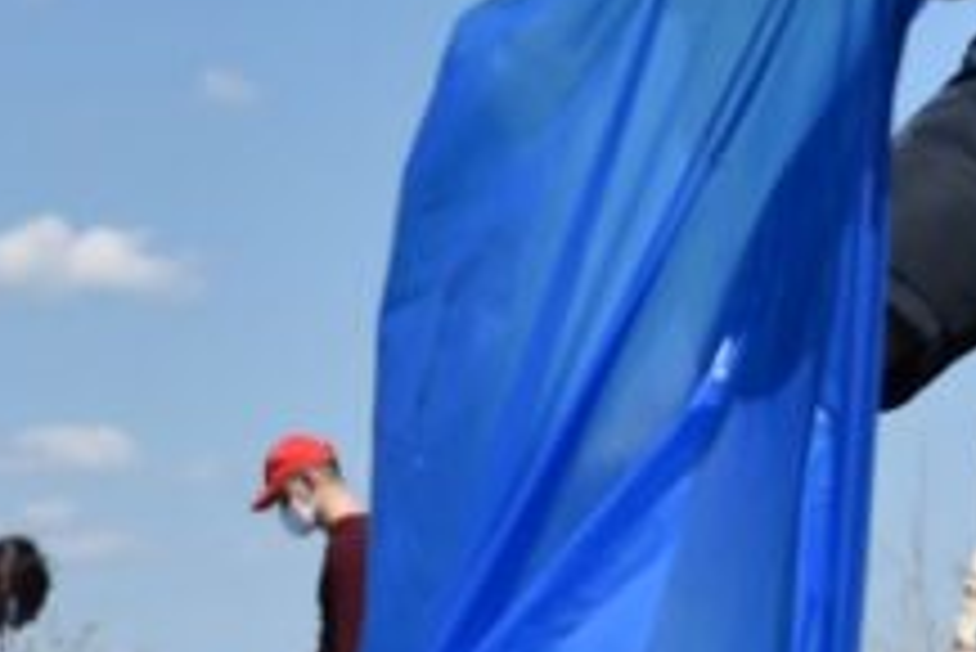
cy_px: 355
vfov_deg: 9.1
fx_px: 4096
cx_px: -333
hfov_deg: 13.1
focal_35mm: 151
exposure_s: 1/4000
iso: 200
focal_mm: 32
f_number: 4
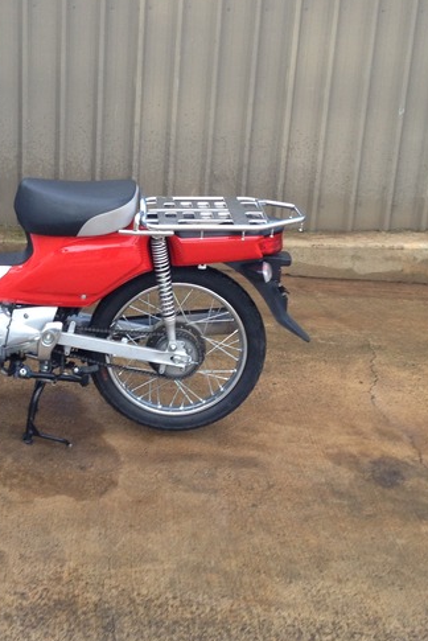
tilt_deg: -21.1
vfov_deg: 33.3
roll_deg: -1.1
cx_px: 86
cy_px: 272
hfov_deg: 22.4
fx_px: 1068
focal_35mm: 60
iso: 64
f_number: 2.4
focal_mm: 4.28
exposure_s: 1/120
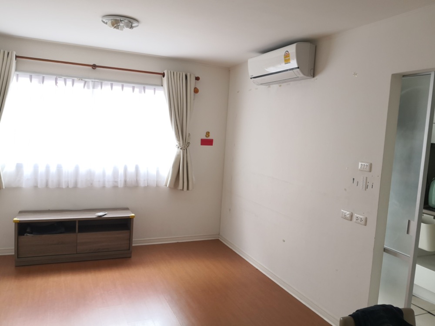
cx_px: 218
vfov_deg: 51.4
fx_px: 339
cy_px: 163
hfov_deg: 65.3
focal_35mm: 27
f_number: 1.6
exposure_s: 1/50
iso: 160
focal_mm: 3.95
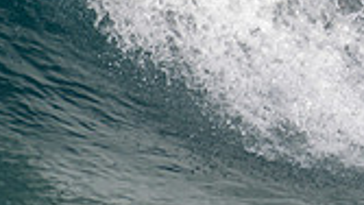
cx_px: 554
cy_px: -45
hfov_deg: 1.0
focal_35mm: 2222
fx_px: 21450
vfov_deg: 0.5
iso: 220
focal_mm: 500
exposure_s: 1/2000
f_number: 5.6
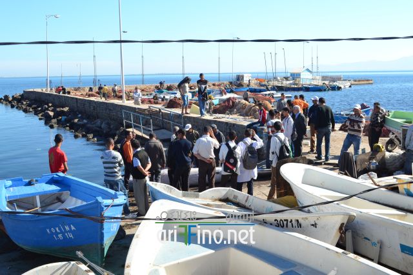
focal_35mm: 45
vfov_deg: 29.8
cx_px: 206
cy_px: 138
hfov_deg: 43.6
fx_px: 516
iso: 100
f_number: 8
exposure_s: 1/250
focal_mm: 30
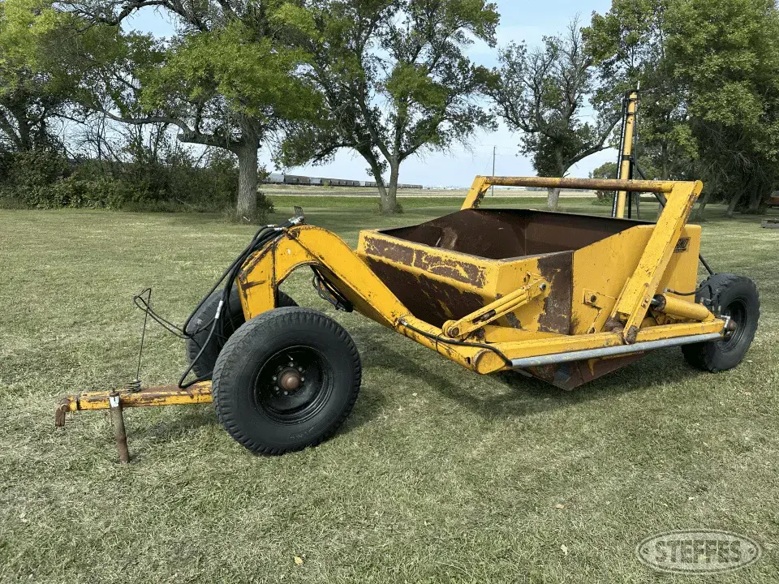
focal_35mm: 24
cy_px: 292
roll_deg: +0.2
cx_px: 390
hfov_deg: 71.6
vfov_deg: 56.8
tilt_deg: -6.4
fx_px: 540
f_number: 1.78
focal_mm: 6.86
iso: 80
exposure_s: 1/1812
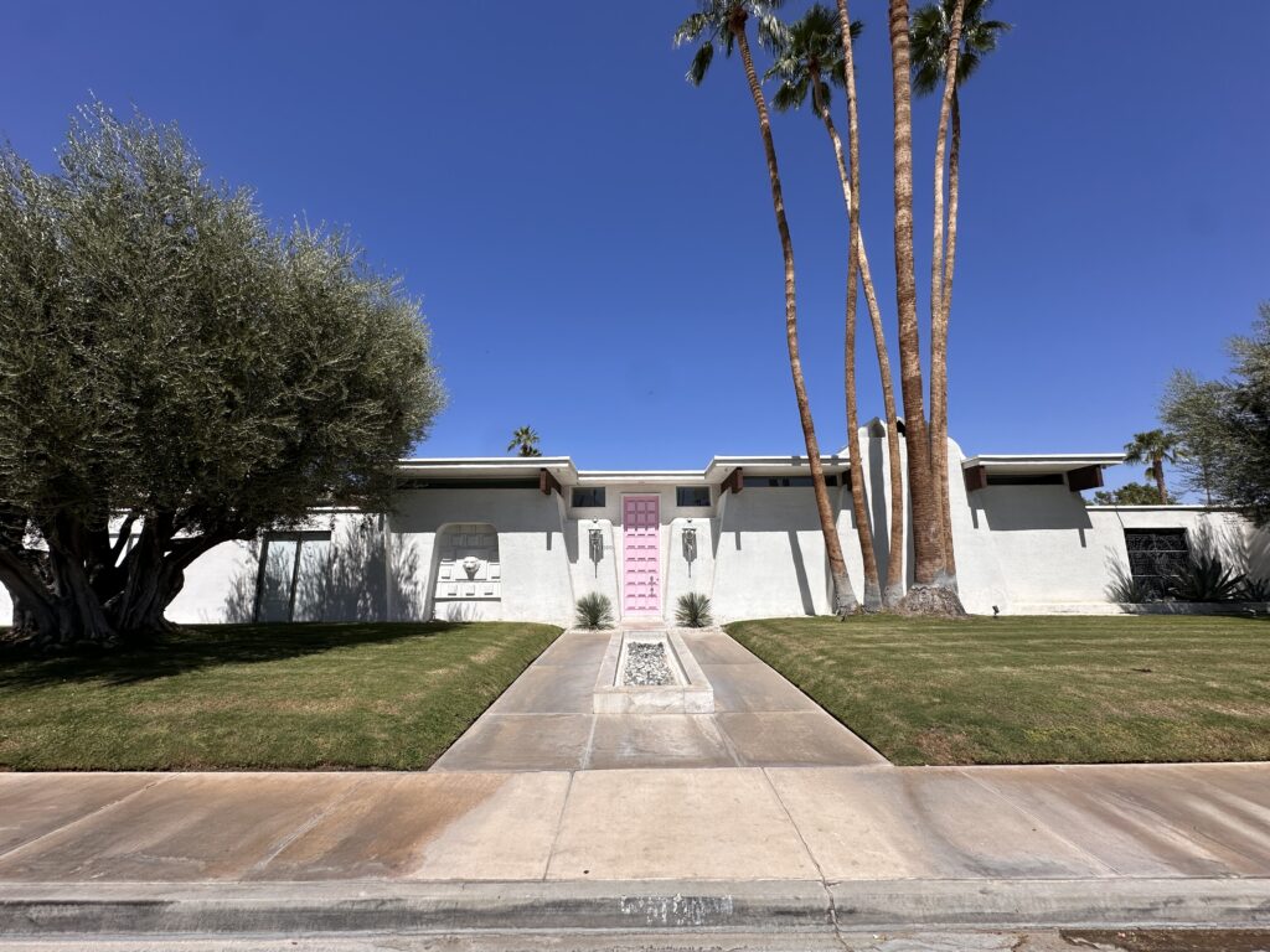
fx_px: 514
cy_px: 476
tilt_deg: +10.7
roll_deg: +0.1
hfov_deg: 102.1
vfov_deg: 85.7
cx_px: 635
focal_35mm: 14
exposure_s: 1/4000
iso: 50
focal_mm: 2.22
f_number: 2.2
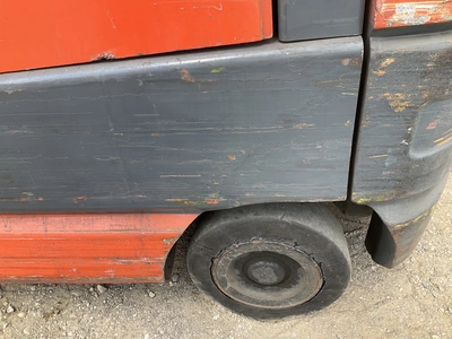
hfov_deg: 61.7
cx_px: 226
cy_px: 170
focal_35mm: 29
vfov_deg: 48.2
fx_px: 379
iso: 20
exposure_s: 1/218
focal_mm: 3
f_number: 1.8
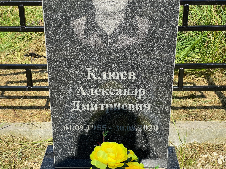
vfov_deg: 28.0
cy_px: 84
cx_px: 113
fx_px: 339
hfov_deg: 36.8
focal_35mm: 52
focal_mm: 6
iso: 20
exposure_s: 1/888
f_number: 2
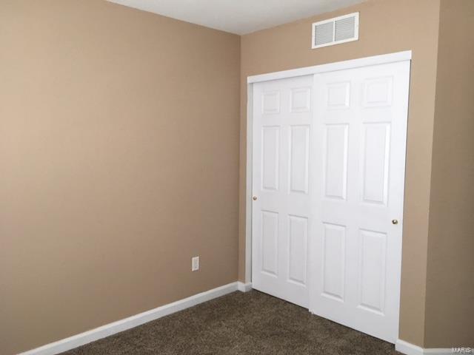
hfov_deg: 61.7
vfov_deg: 48.2
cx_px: 237
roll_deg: -0.5
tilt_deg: -4.1
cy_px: 178
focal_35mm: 29
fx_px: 397
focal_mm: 4.15
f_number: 2.2
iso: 40
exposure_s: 1/30
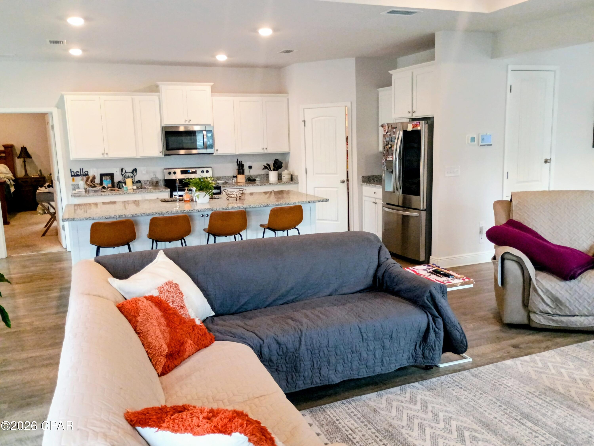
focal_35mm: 29
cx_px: 297
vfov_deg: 48.2
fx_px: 498
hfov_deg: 61.7
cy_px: 223
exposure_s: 1/60
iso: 100
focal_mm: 4.27
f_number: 1.8
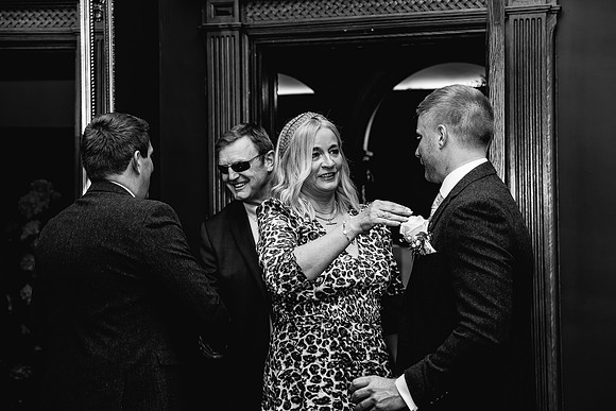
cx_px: 308
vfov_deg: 20.6
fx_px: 1130
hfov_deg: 30.5
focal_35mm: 66
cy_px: 206
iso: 800
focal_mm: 66
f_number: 5
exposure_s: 1/250
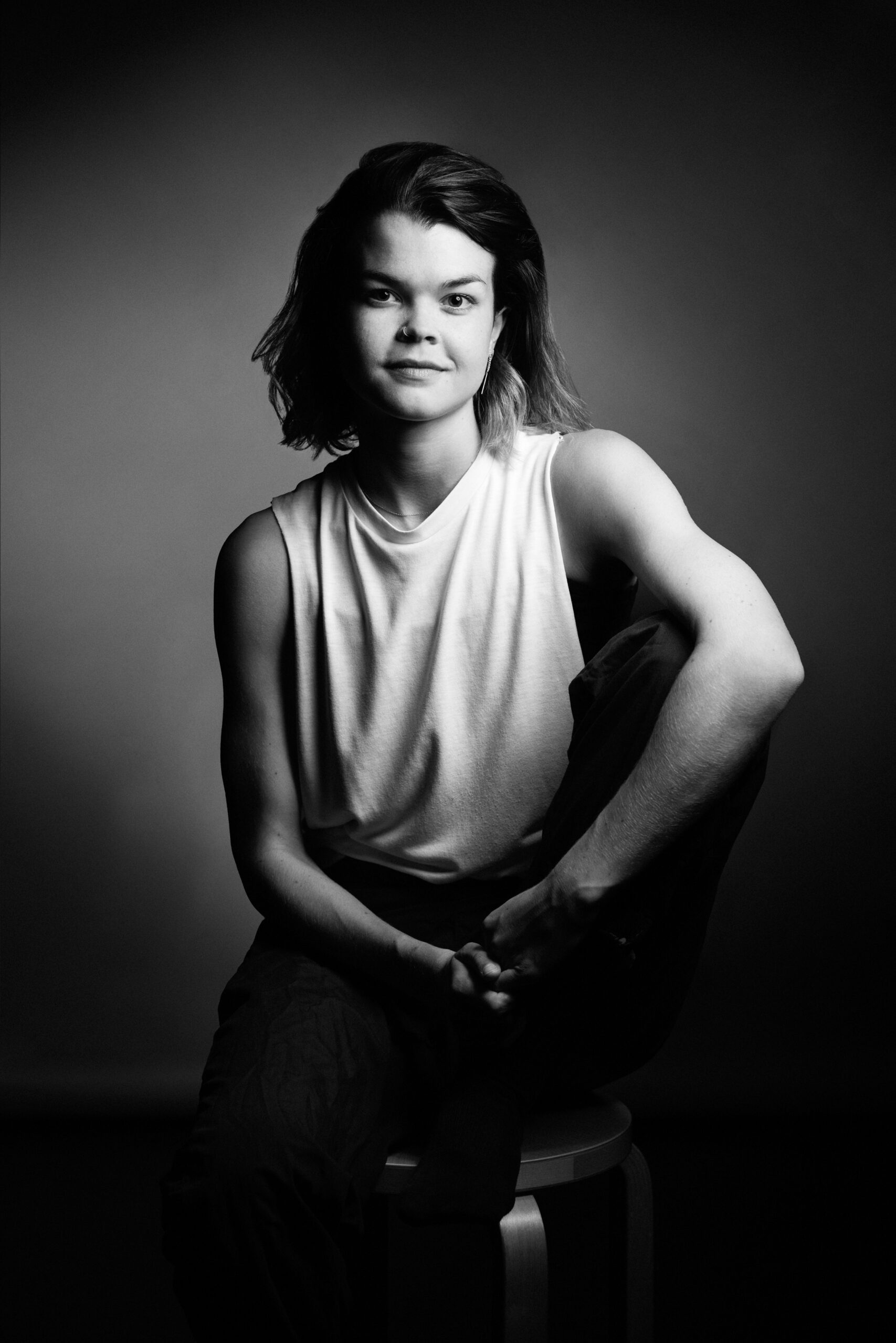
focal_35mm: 85
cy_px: 672
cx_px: 448
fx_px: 3173
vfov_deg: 23.9
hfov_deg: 16.1
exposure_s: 1/250
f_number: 4.5
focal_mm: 85
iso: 100
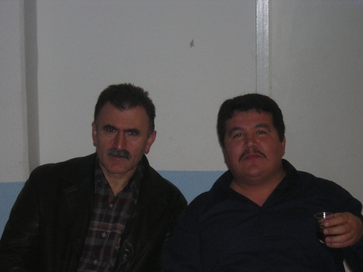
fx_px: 1091
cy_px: 136
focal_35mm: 104
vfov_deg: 14.2
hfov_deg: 18.9
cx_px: 182
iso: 400
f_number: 4.6
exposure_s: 1/60.1
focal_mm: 13.6
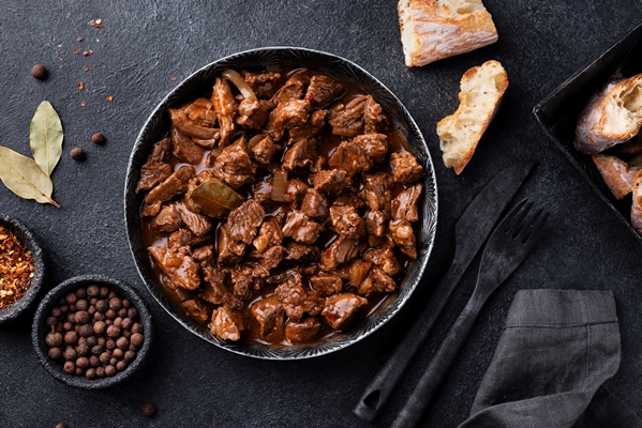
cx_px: 321
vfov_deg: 27.0
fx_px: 892
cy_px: 214
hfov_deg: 39.6
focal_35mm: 50
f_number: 9
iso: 100
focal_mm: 50
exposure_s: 1/100
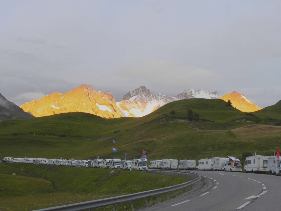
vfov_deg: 31.5
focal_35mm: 46
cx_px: 140
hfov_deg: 41.2
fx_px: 373
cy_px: 106
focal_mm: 8.2
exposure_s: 1/90
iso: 160
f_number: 3.2
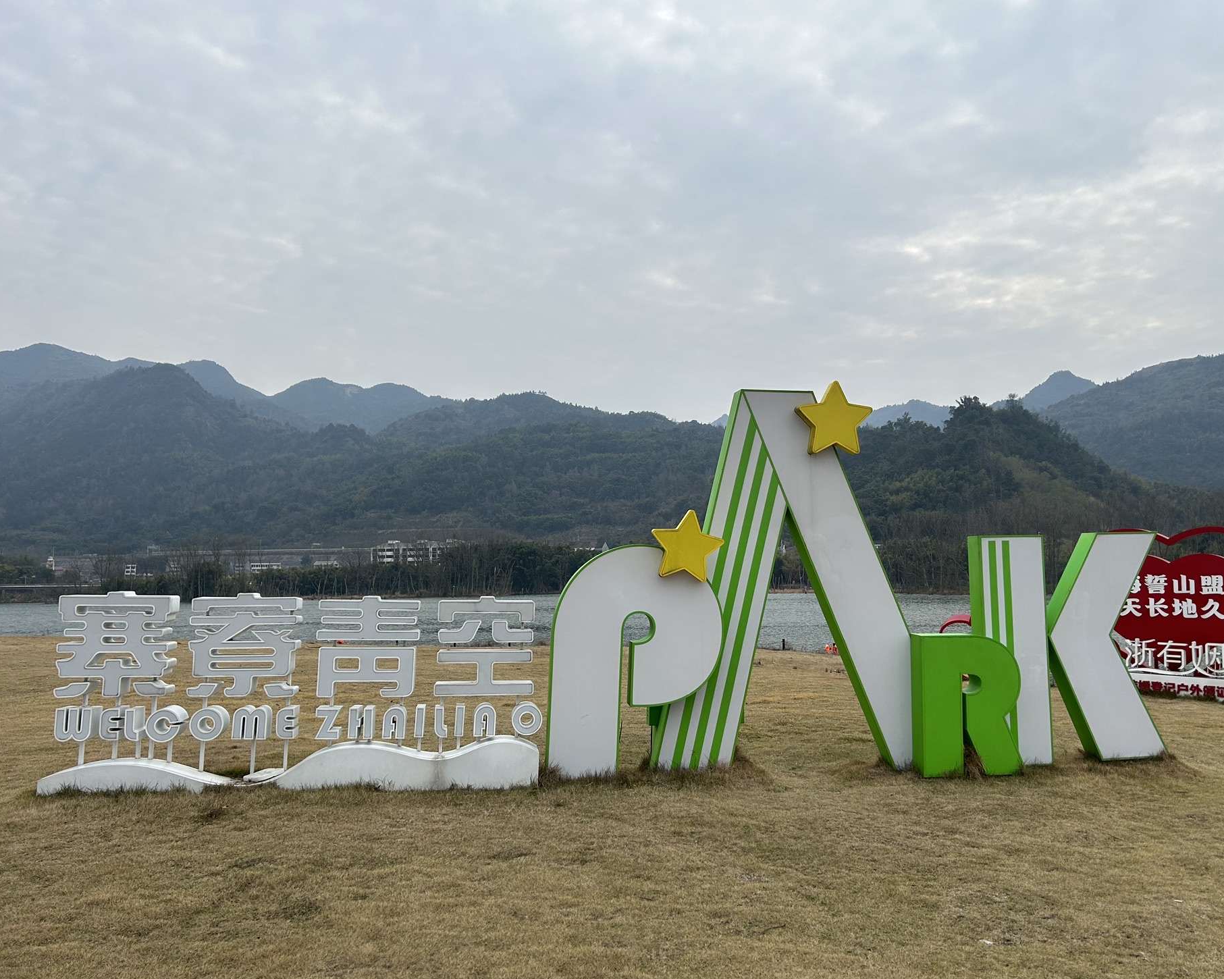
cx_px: 640
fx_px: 1014
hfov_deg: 62.2
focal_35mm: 28
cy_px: 484
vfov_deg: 51.5
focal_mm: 5.7
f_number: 1.5
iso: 50
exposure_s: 1/3460
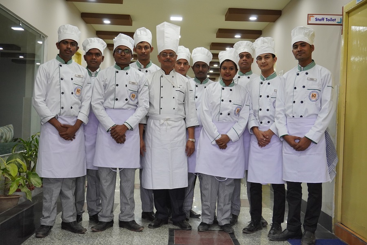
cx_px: 184
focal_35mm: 42
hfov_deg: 46.4
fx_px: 428
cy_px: 122
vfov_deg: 31.9
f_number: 4.5
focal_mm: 28
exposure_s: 1/125
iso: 1250
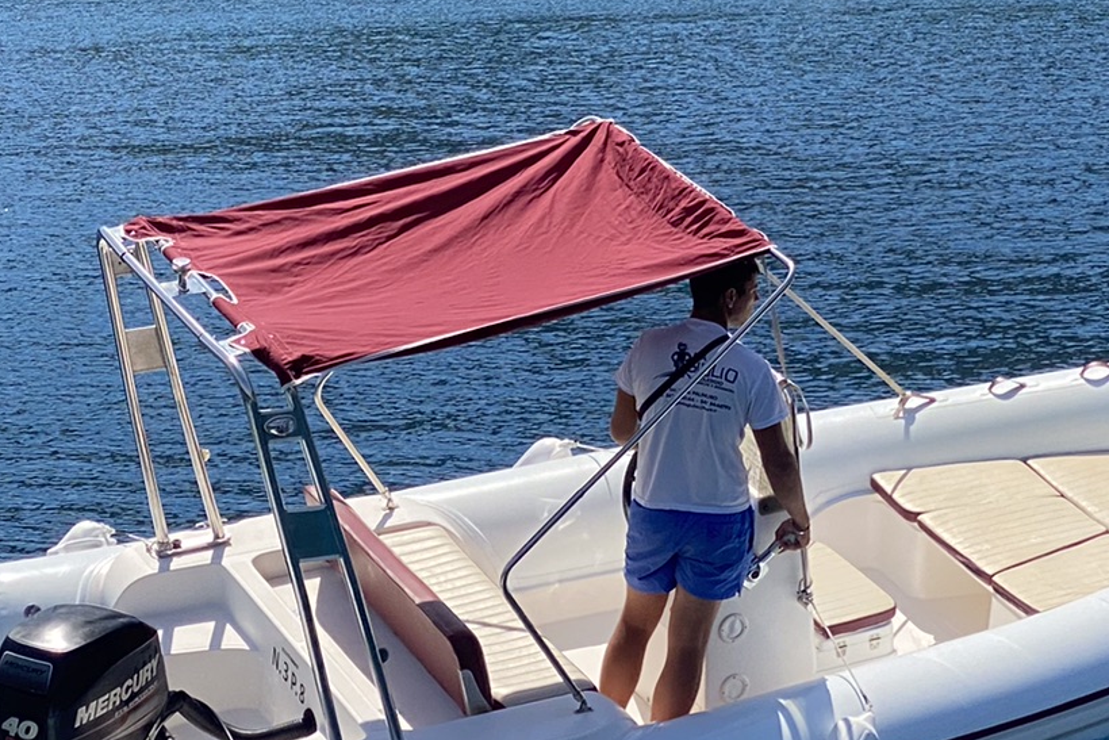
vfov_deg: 10.2
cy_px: 472
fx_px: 4159
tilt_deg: -8.3
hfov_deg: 15.2
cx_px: 503
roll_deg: +1.3
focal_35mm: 135
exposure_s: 1/1115
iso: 20
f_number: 2
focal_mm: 6
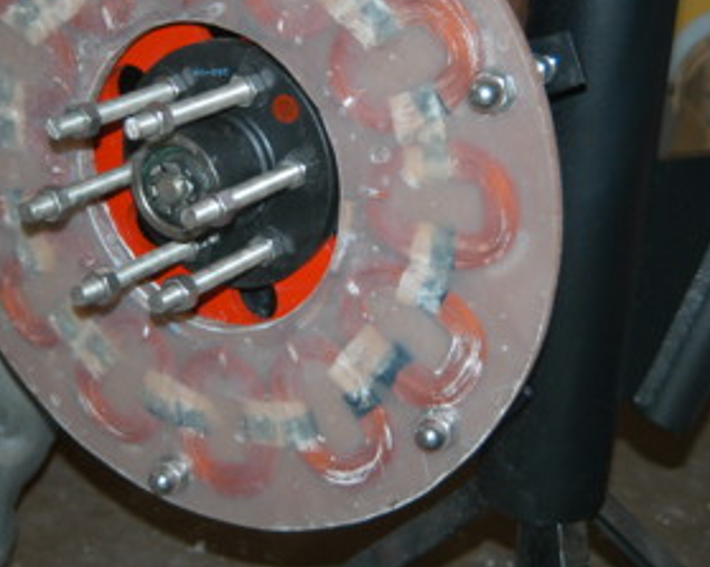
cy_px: 167
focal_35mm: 92
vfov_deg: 16.6
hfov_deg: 20.8
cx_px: 346
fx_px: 1933
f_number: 4
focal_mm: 38
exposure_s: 1/60
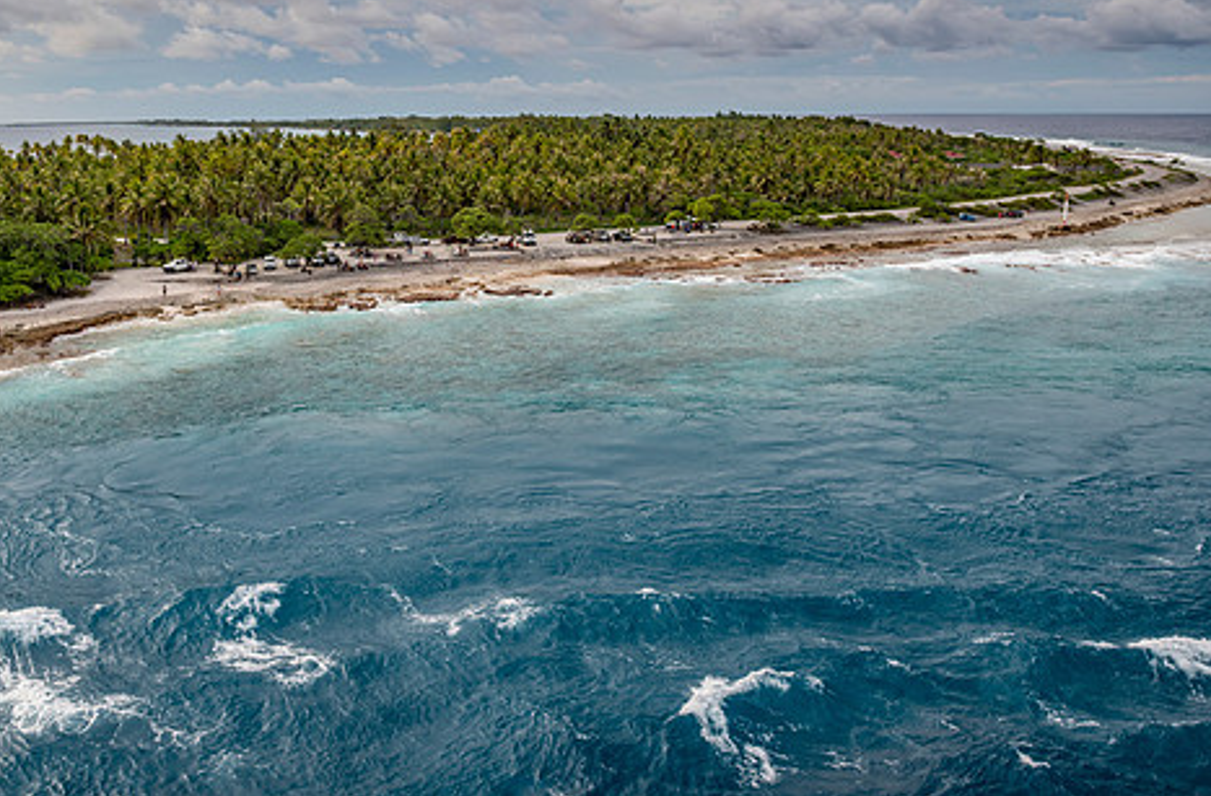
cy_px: 323
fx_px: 1072
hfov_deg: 58.7
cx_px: 514
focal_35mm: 32
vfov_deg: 40.6
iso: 64
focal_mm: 24
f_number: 4.5
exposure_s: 1/200
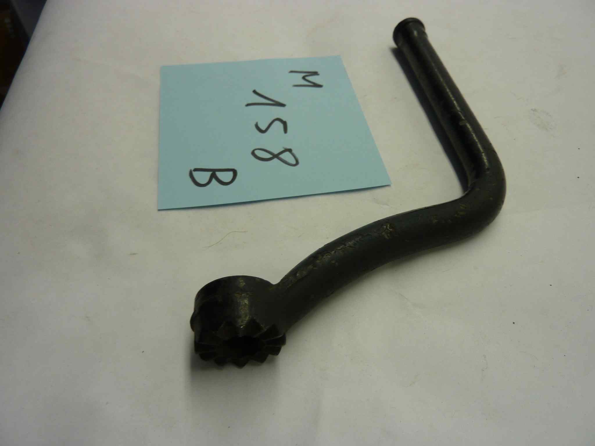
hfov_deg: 69.4
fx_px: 430
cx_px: 298
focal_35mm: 25
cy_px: 223
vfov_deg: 54.9
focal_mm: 4.1
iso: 80
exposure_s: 1/40
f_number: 3.3
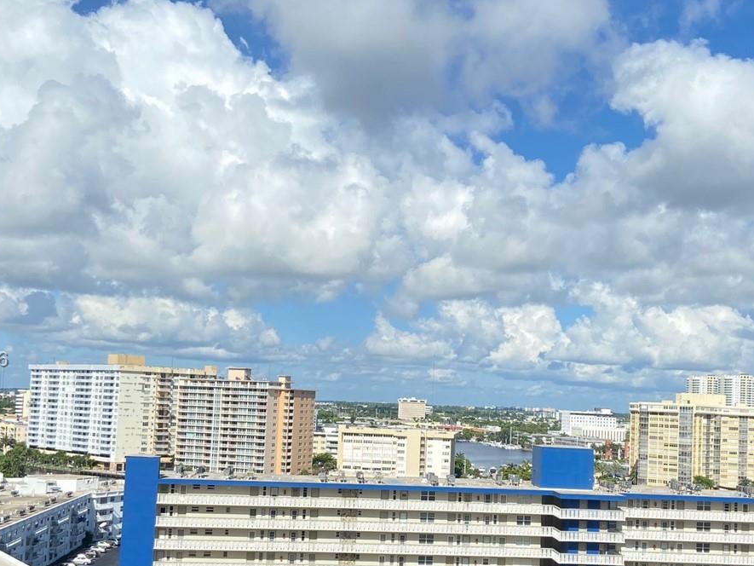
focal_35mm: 47
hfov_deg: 40.4
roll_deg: -2.1
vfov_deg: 30.7
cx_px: 424
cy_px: 361
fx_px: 1024
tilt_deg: +2.1
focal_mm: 4.25
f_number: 1.8
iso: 32
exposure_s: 1/2571
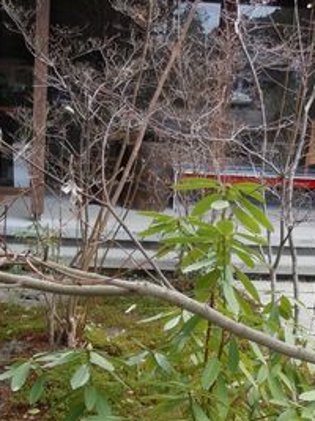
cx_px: 94
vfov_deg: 28.6
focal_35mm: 66
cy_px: 356
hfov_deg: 22.1
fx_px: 801
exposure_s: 1/80
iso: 100
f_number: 4
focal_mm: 5.9
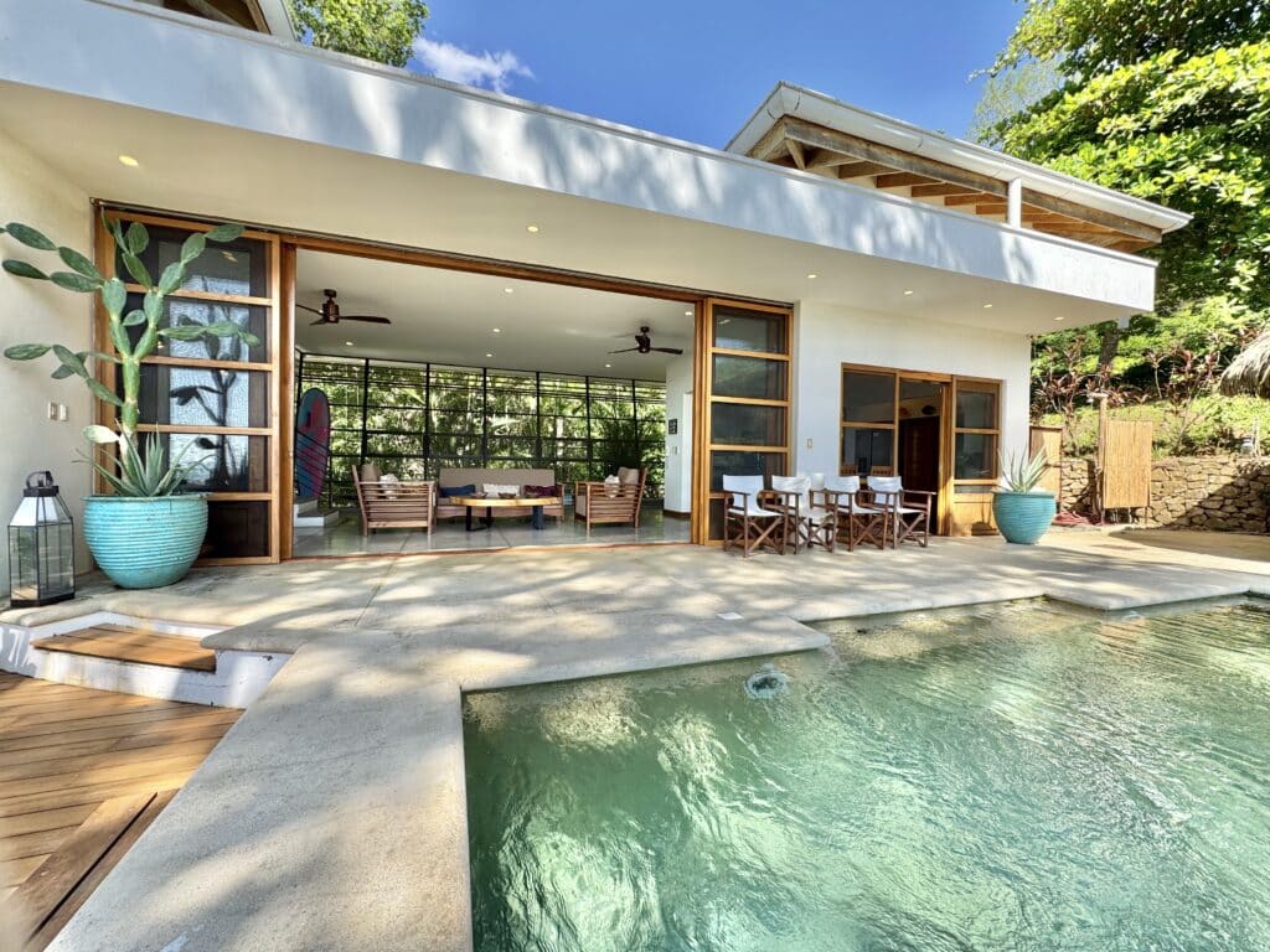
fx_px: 514
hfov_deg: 102.1
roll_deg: -1.0
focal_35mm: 14
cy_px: 476
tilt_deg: -1.6
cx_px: 635
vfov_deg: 85.7
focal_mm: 2.22
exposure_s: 1/467
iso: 40
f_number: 2.2
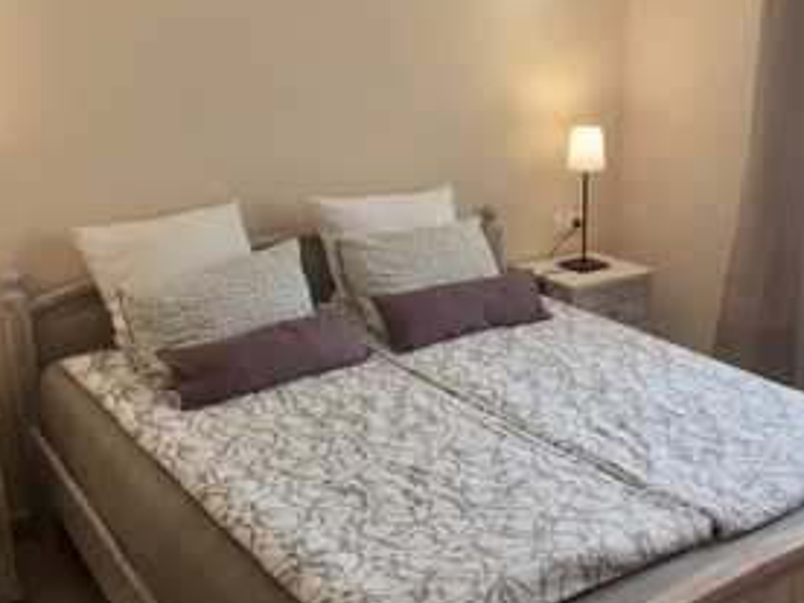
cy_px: 315
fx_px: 976
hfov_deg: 44.2
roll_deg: -0.8
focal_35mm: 42
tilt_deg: -15.1
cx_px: 530
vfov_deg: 34.3
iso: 32
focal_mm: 4.15
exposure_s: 1/50
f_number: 2.2
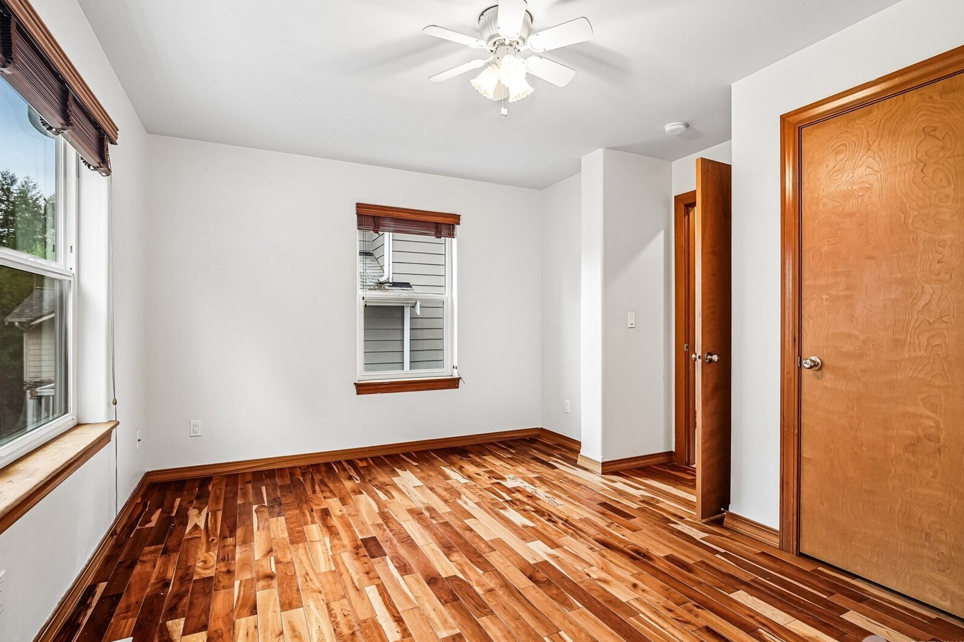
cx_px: 494
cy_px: 332
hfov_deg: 93.3
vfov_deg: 70.4
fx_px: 455
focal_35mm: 17
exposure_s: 1/25
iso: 1600
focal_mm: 16
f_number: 8
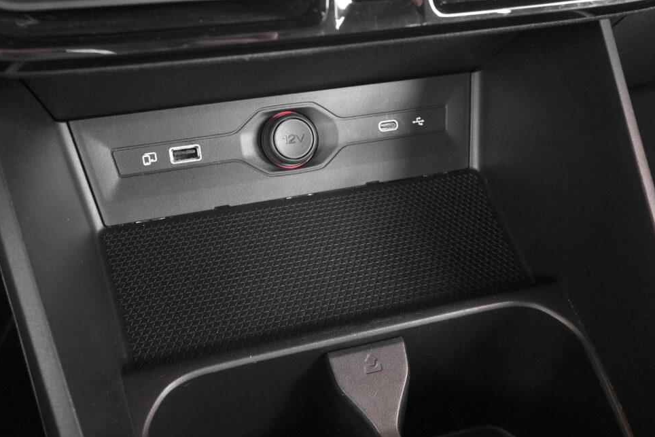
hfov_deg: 55.8
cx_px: 323
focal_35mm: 34
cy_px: 215
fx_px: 619
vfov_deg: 38.9
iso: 2000
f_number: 8
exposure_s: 1/25
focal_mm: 21.5
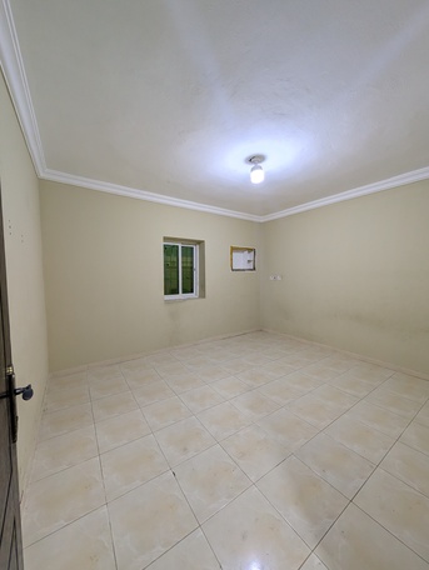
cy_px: 285
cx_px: 214
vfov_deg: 110.5
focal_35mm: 12
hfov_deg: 94.6
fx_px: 198
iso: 91
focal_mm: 2.02
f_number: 1.7
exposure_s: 1/62.4
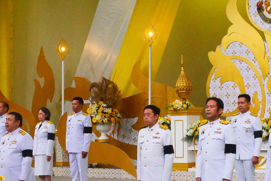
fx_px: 746
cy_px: 104
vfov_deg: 13.8
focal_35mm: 99
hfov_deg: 20.3
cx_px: 226
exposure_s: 1/320
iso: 3200
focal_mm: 15
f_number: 7.1
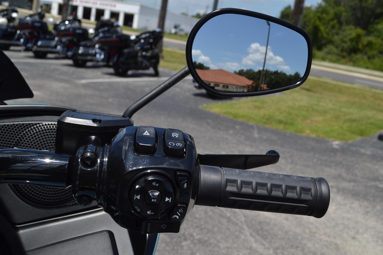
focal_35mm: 44
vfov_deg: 30.8
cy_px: 128
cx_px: 192
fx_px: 463
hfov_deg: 45.0
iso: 100
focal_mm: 29
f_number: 8
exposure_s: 1/250
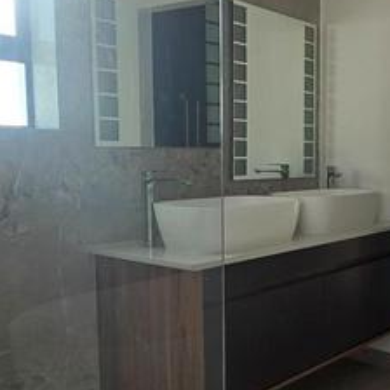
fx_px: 523
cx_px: 387
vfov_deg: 40.9
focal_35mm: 41
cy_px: 219
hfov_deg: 36.9
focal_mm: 2.2
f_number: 2.2
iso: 50
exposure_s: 1/476
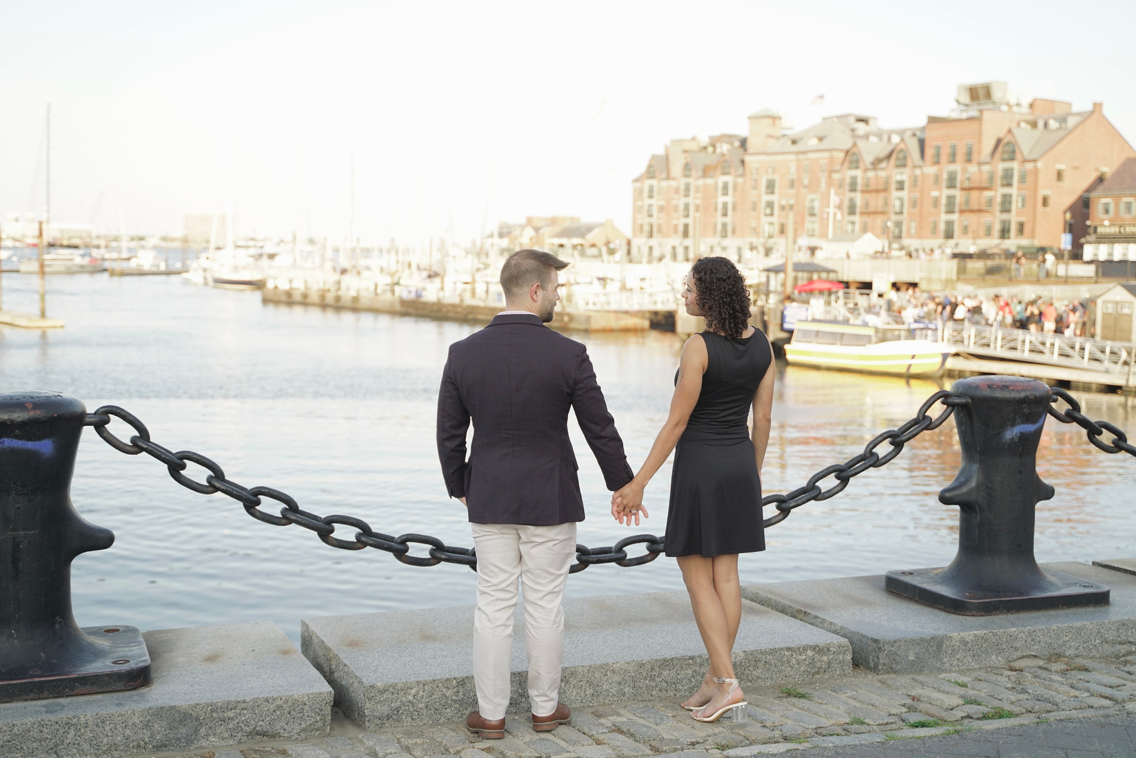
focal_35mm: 44
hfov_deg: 44.5
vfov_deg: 30.5
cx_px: 568
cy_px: 379
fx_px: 1389
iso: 320
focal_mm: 44
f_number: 2.8
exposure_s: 1/800
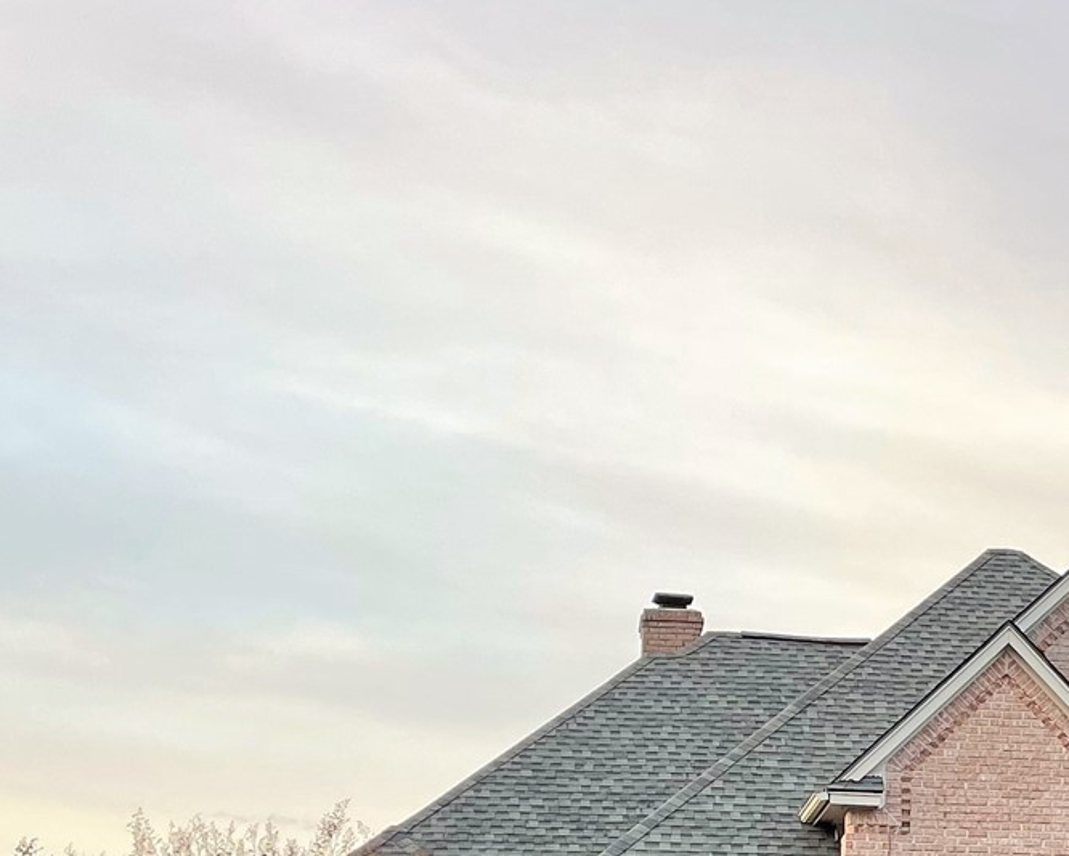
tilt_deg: +8.0
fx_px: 2468
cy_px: 832
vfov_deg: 19.2
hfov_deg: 22.9
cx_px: 1205
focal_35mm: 78
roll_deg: +0.7
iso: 32
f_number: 1.6
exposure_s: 1/125
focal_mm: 4.2
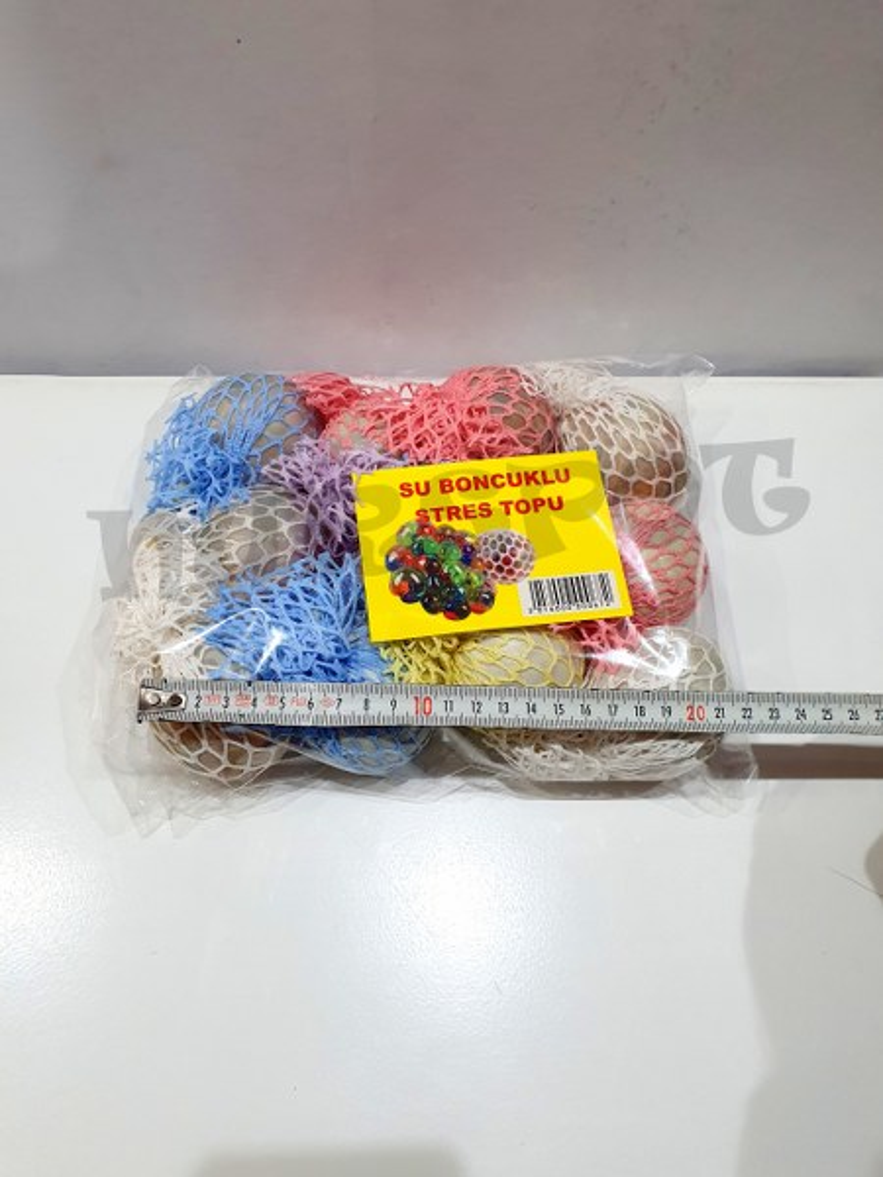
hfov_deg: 53.1
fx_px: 884
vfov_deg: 67.3
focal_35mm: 26
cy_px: 588
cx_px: 442
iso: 200
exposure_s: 1/100
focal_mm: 4.32
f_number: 2.4
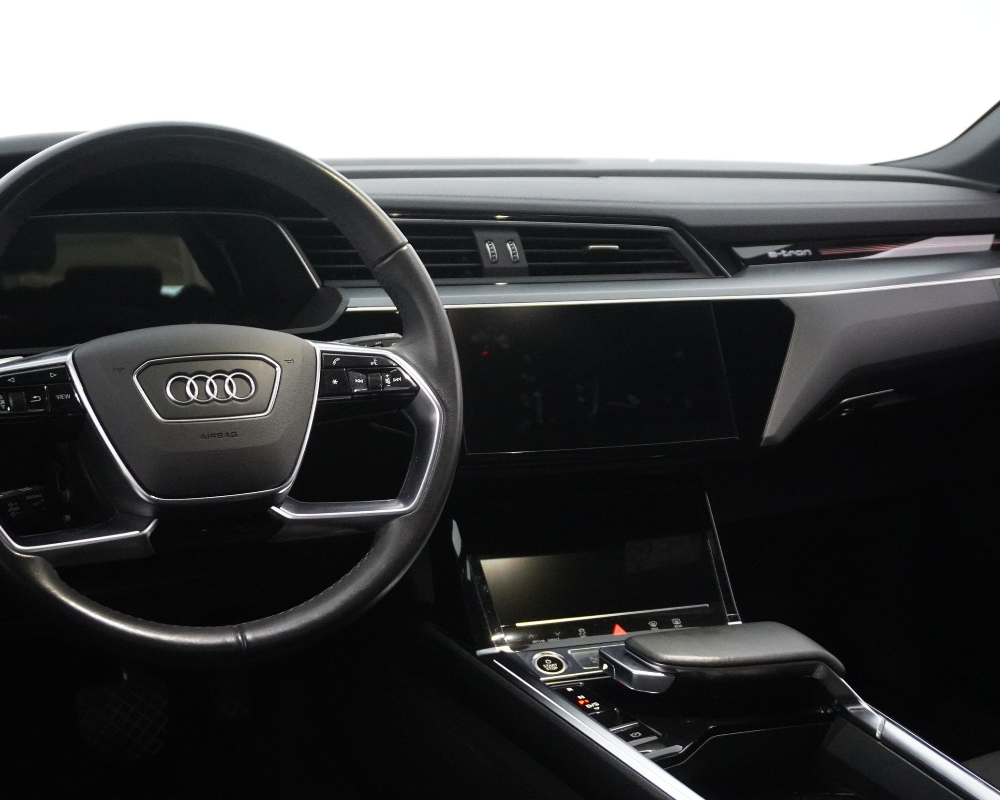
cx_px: 433
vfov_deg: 35.2
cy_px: 402
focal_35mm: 43
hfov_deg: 43.2
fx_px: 1260
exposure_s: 1/80
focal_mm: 25
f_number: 4.5
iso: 6400
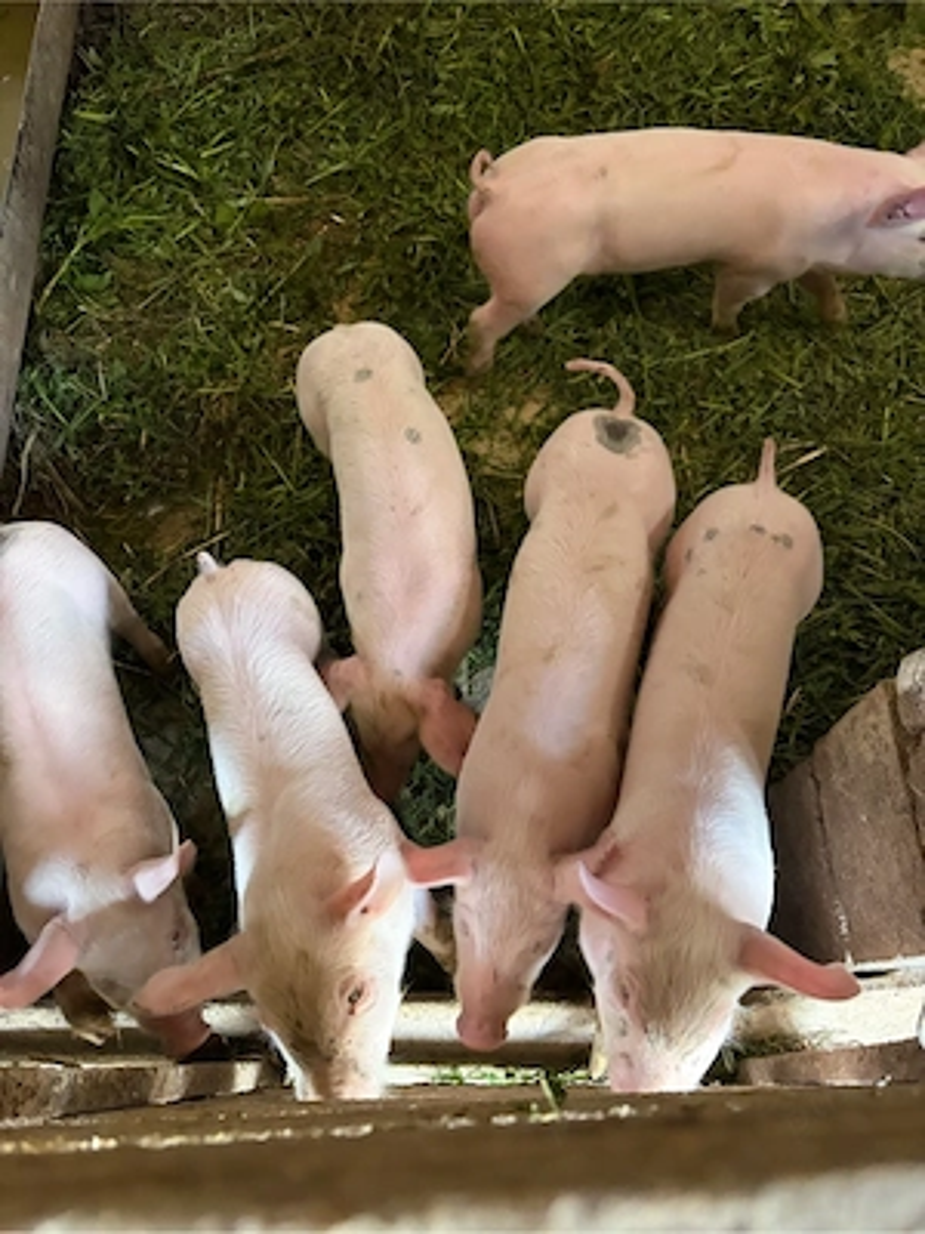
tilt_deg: -67.3
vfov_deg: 67.3
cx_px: 462
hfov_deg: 53.1
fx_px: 926
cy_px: 617
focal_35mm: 26
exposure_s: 1/40
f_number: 1.6
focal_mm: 5.96
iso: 640
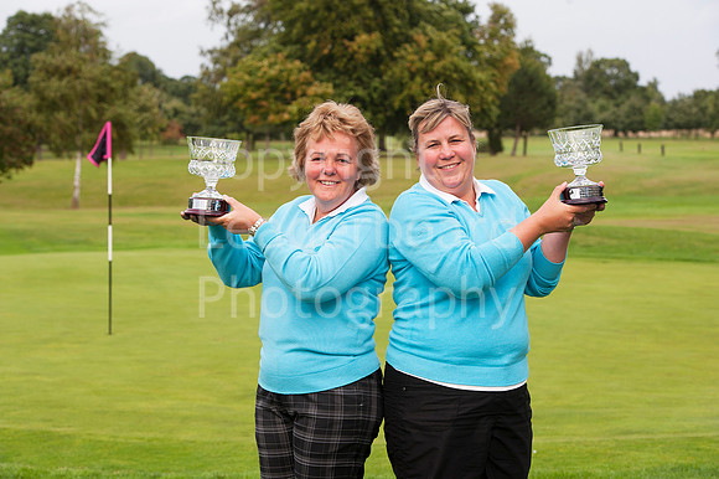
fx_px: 1996
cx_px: 360
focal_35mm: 100
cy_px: 240
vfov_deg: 13.7
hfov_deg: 20.4
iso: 400
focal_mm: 100
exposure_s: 1/250
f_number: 8
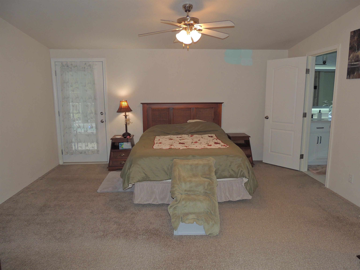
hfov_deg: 71.6
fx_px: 250
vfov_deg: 56.8
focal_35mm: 24
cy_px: 135
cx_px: 180
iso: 200
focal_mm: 4.3
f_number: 3
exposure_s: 1/30
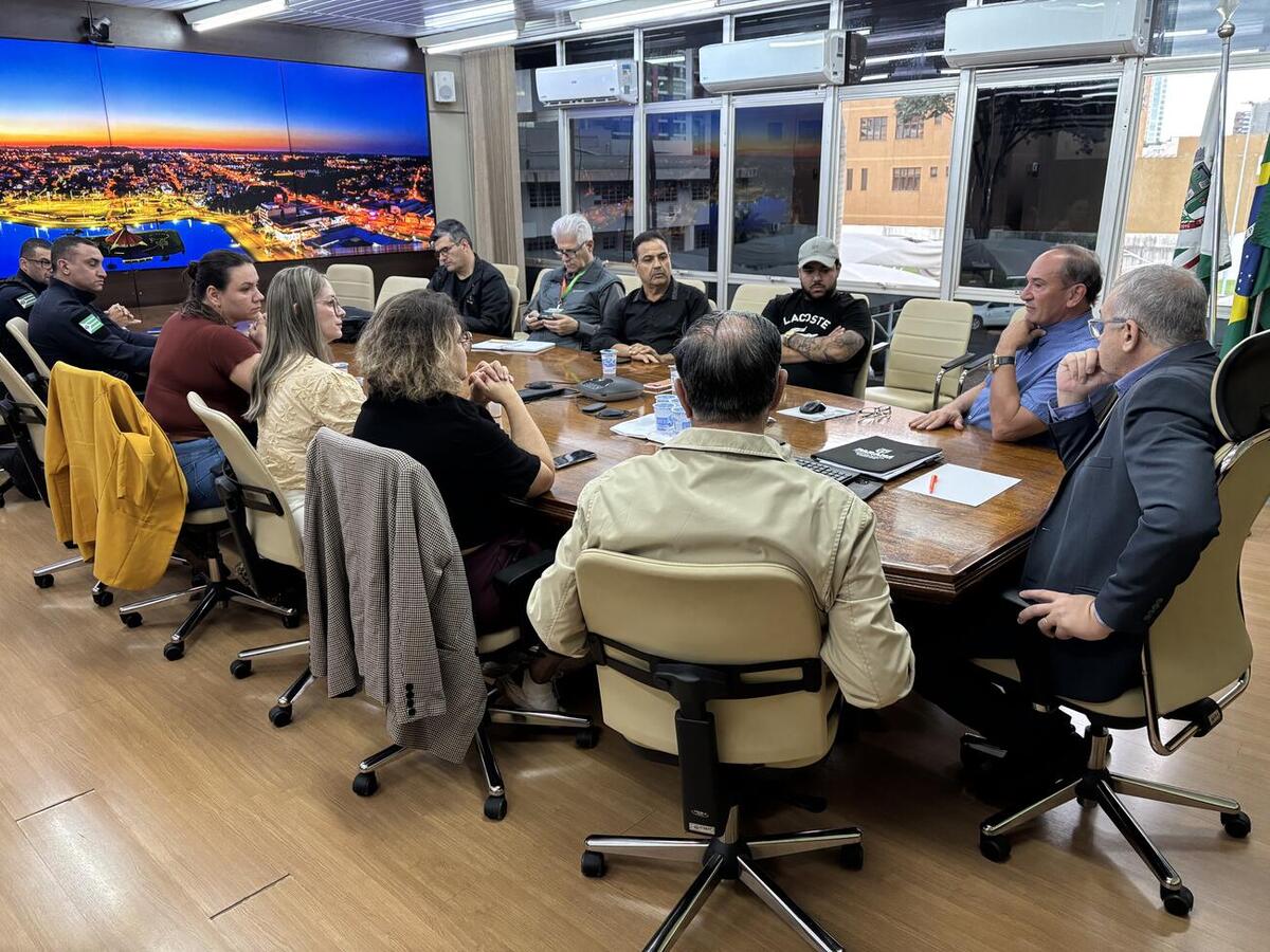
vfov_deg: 53.1
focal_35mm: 26
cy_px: 476
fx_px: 954
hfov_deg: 67.3
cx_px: 635
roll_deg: +0.9
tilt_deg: -16.8
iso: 320
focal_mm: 5.96
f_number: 1.6
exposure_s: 1/60
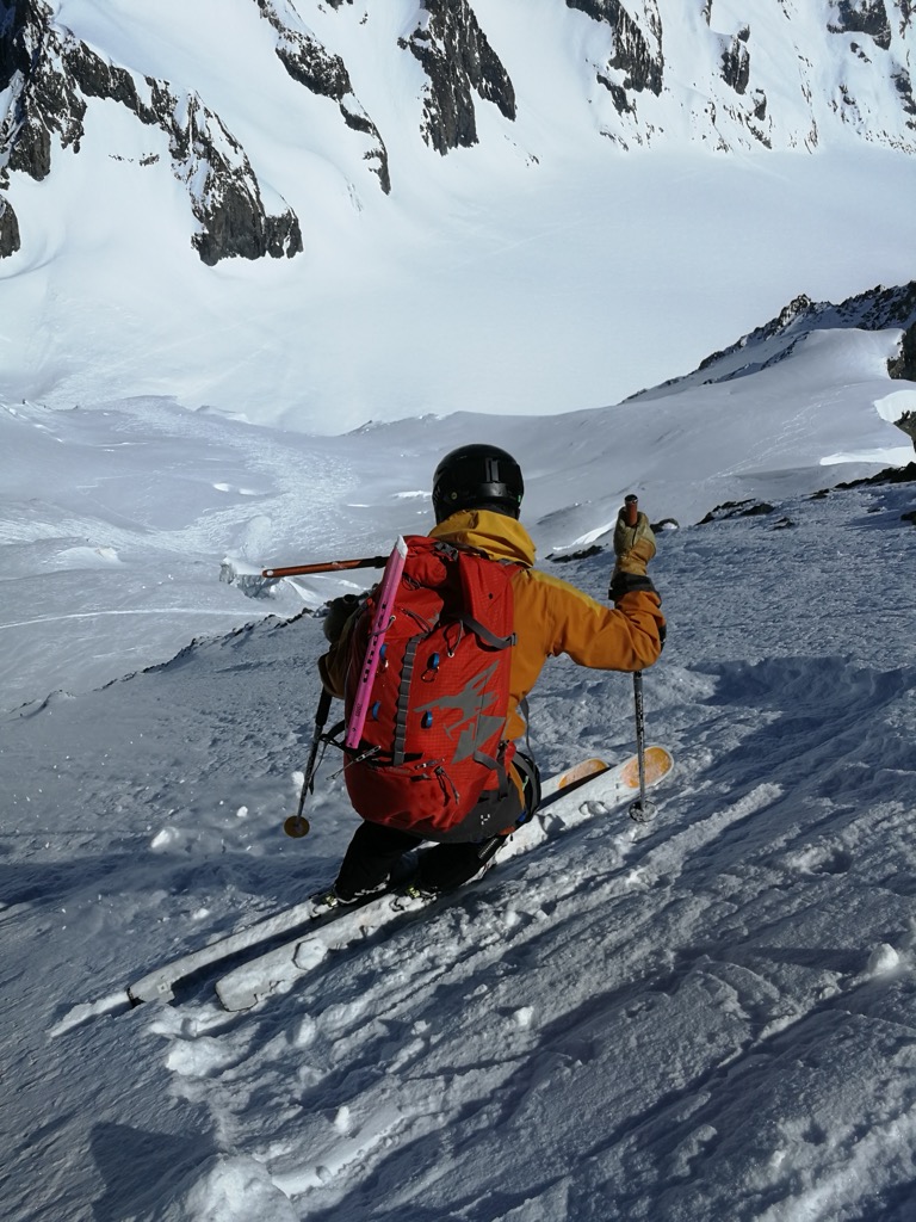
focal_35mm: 27
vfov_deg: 65.3
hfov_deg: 51.4
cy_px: 611
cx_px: 458
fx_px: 953
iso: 50
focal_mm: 3.95
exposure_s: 1/4902
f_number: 2.2
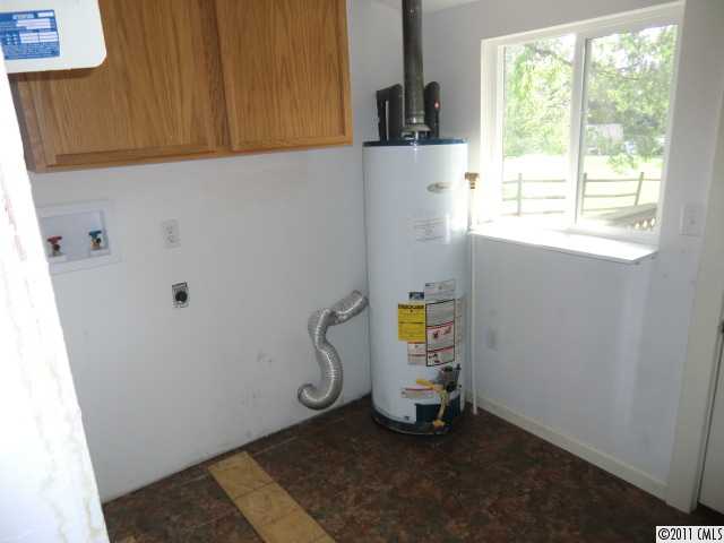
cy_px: 272
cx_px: 362
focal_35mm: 24
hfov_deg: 71.6
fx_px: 502
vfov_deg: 56.8
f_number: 3.2
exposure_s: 1/60
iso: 160
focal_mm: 4.3
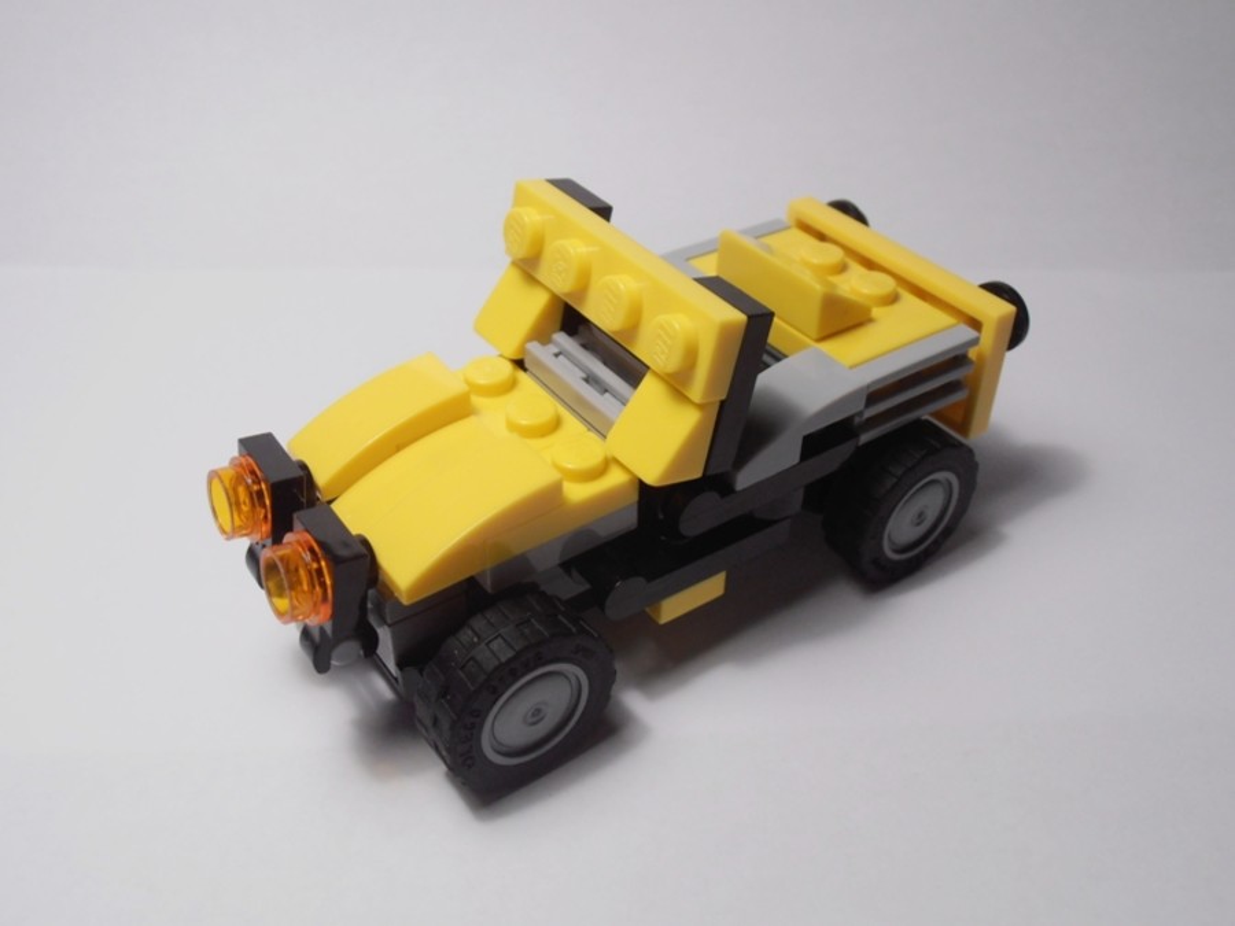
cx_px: 618
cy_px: 463
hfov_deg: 50.1
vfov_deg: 38.7
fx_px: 1320
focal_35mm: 37
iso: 80
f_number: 3.9
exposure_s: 1/80
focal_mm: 6.61
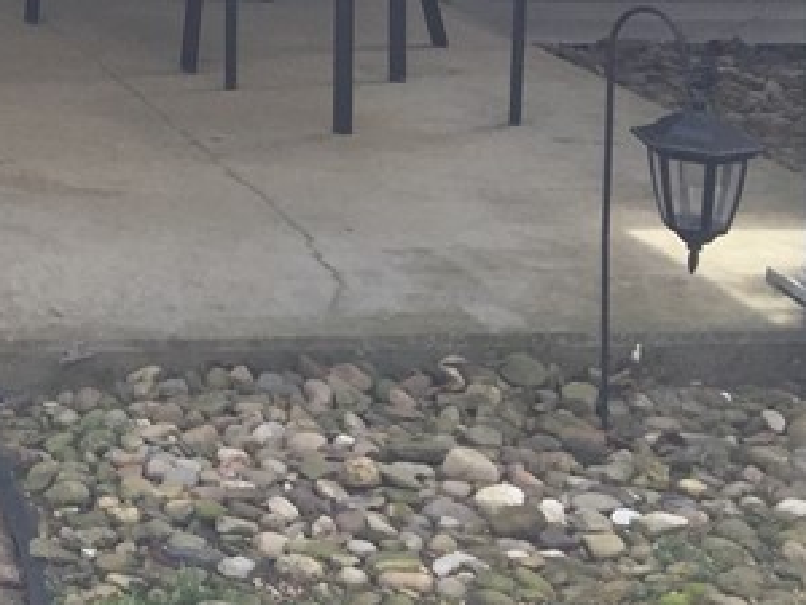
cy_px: -390
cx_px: -414
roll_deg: -0.9
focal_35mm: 99
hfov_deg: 17.7
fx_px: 2305
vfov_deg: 13.7
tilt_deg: +0.1
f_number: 2.2
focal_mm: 4.15
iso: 32
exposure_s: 1/476
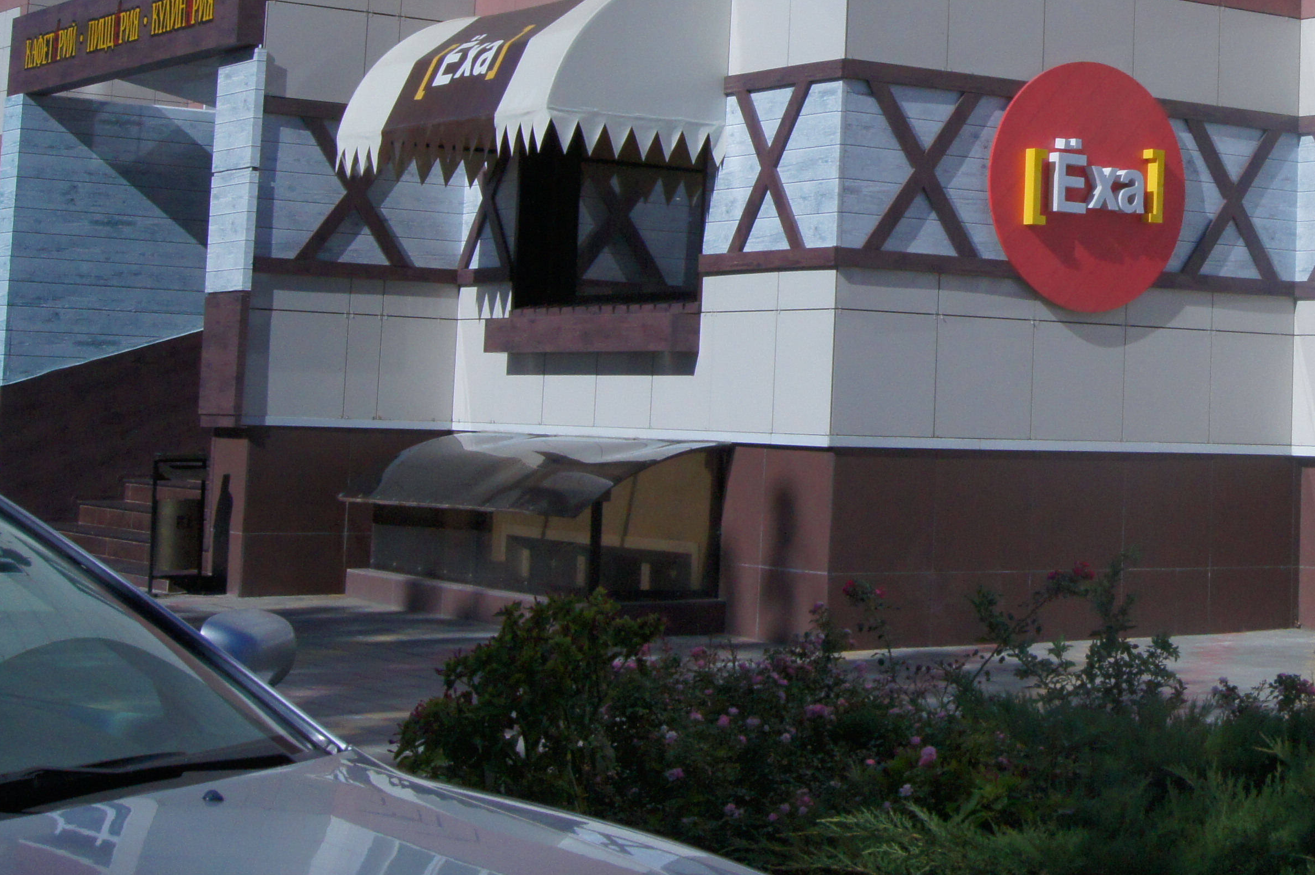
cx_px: 1199
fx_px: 2738
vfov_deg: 17.9
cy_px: 117
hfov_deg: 26.1
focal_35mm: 75
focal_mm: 26
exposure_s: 1/2000
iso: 800
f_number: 16
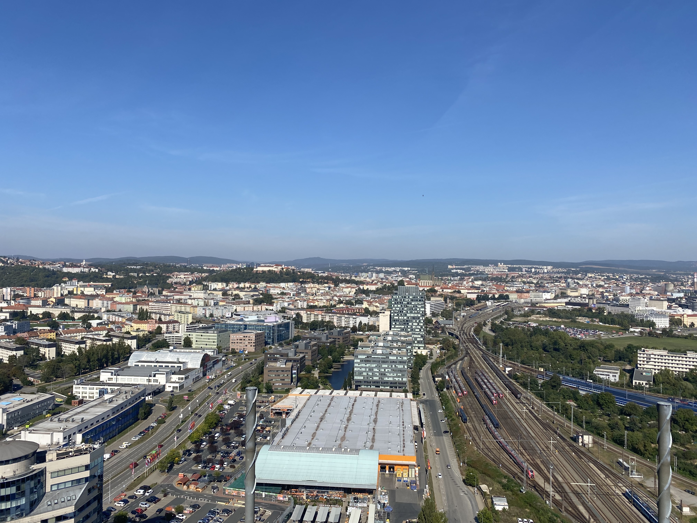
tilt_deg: -1.1
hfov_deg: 67.3
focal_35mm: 26
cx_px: 348
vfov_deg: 53.1
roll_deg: -1.4
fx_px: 524
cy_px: 262
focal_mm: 4.25
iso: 32
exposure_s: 1/4274
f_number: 1.8
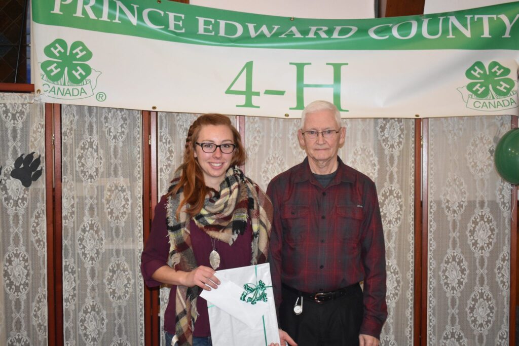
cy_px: 173
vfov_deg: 29.0
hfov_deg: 42.3
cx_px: 260
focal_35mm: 46
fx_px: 670
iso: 1600
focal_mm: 31
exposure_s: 1/60
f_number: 4.2
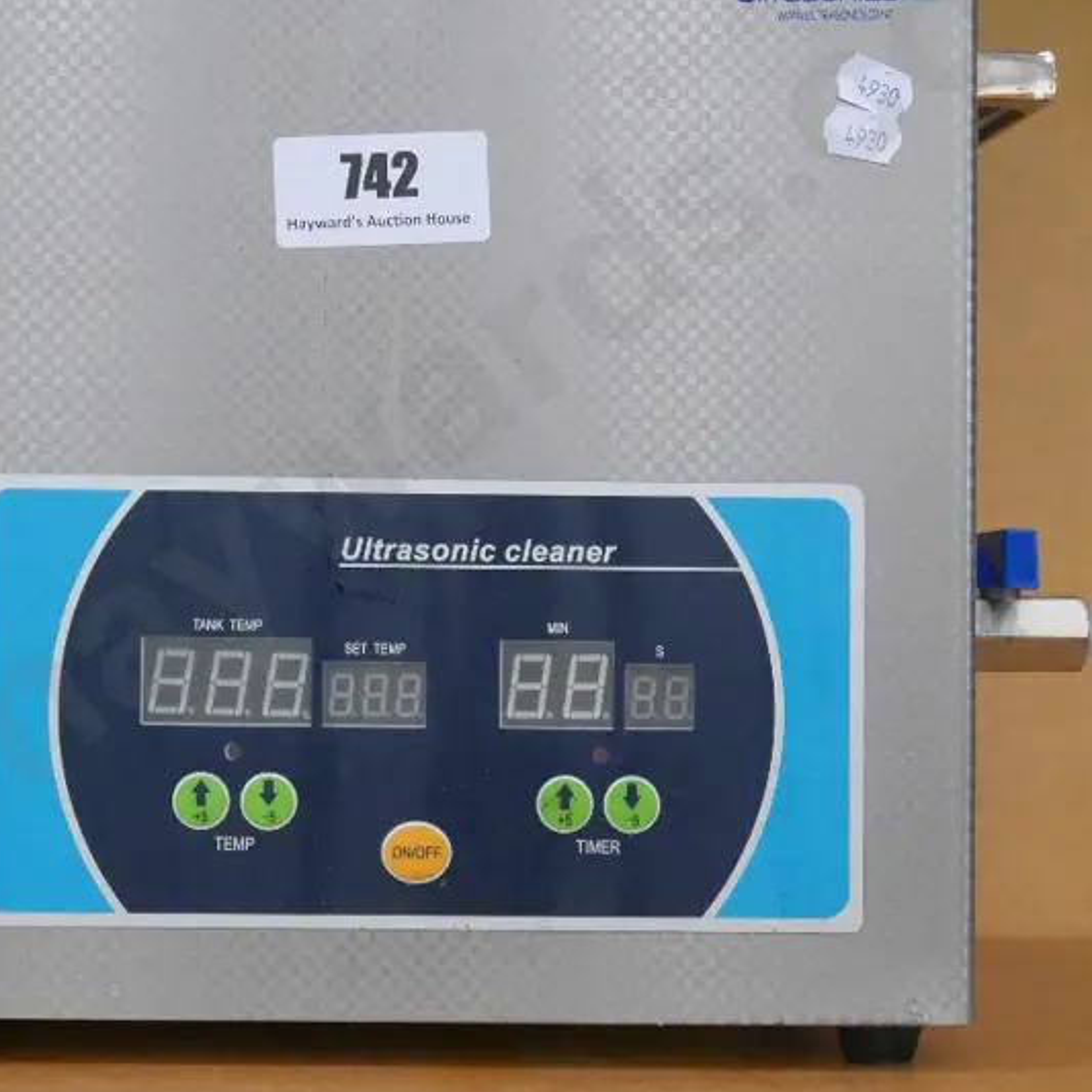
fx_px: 2427
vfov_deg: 25.3
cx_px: 377
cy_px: 458
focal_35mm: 68
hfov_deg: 25.2
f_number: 4.6
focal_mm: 20
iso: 3200
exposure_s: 1/50
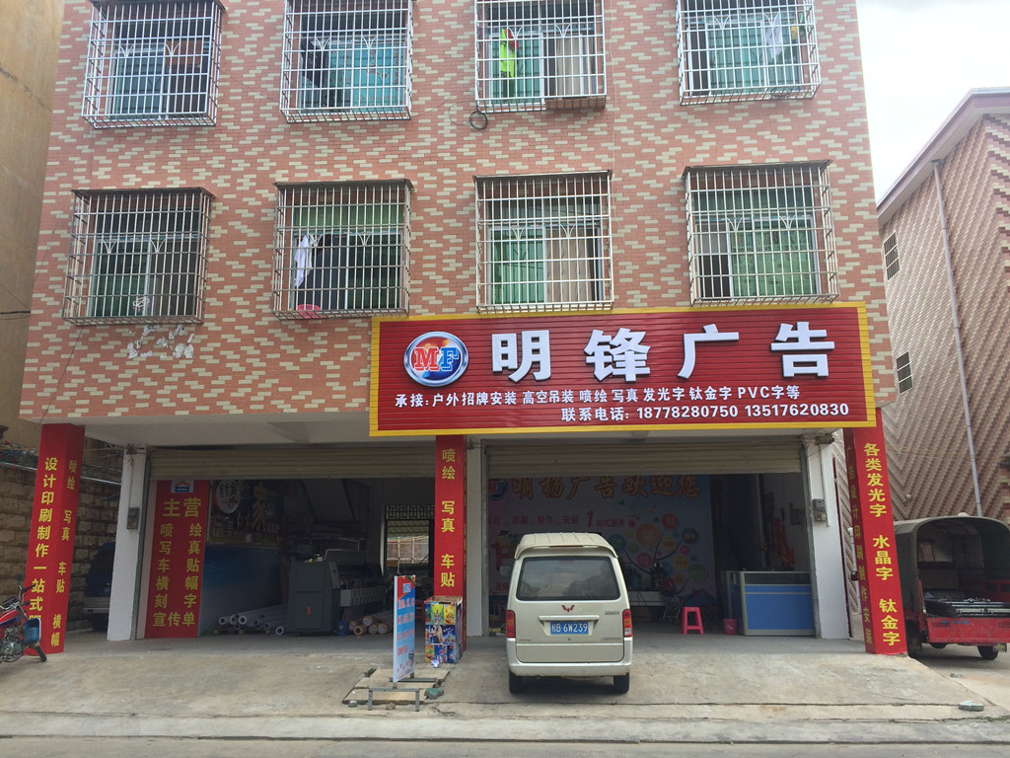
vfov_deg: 48.2
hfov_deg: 61.7
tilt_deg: +13.7
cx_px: 505
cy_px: 379
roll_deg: -0.6
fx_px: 846
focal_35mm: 29
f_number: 2.2
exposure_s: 1/483
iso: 32
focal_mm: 4.15
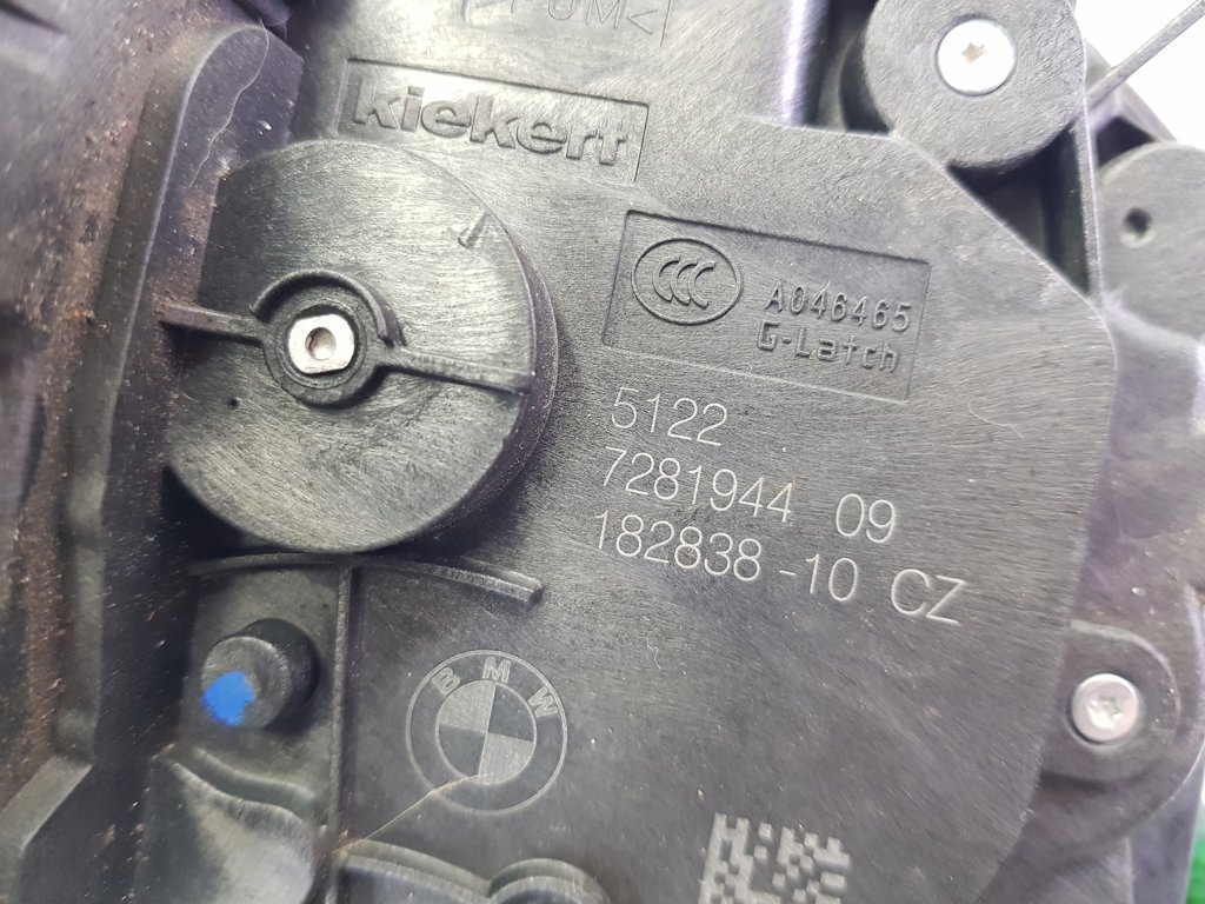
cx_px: 602
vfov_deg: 53.1
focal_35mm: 26
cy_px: 452
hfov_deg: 67.3
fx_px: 905
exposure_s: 1/50
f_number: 1.7
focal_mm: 4.2
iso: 200
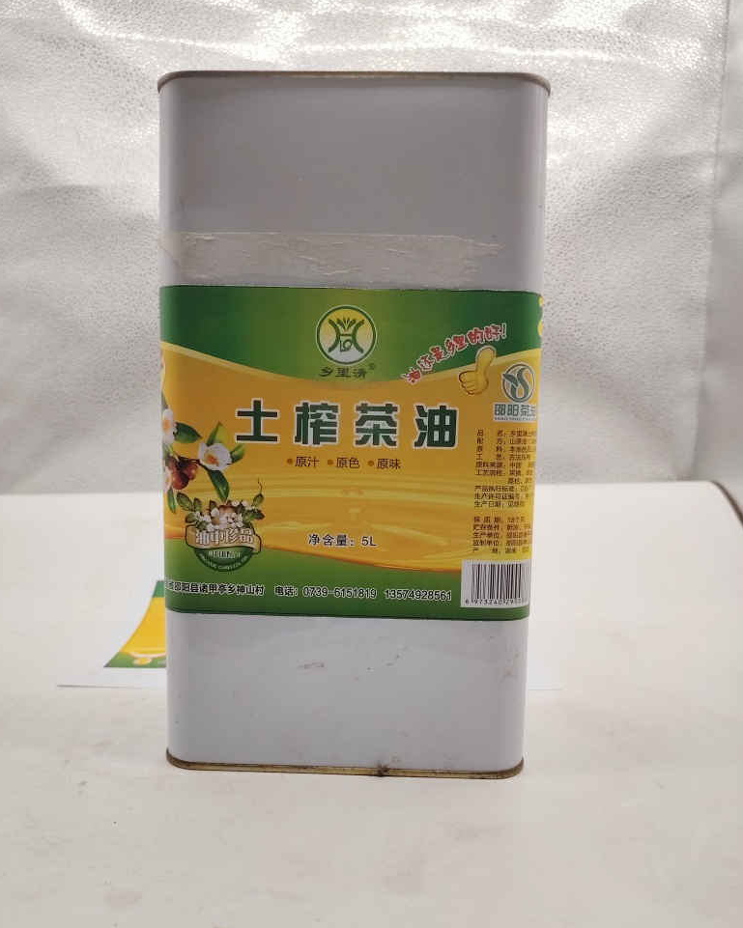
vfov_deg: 65.9
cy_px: 503
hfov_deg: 54.9
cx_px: 358
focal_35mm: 26
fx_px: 715
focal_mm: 5.25
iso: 725
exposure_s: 1/400
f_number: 1.75
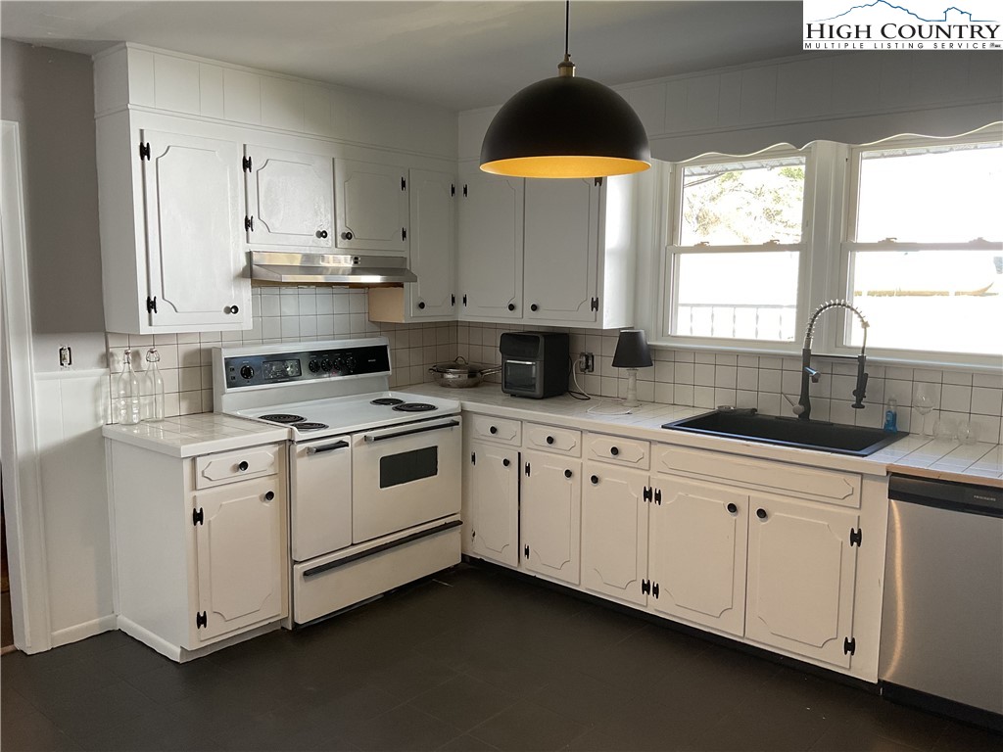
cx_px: 502
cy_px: 376
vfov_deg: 48.2
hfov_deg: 61.7
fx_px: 840
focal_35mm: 29
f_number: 1.8
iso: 50
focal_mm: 3
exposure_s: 1/60
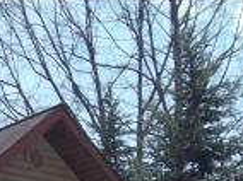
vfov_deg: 10.4
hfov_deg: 13.5
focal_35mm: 131
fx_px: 918
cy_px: 367
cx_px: -193
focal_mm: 5.7
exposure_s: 1/80
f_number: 8.8
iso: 64
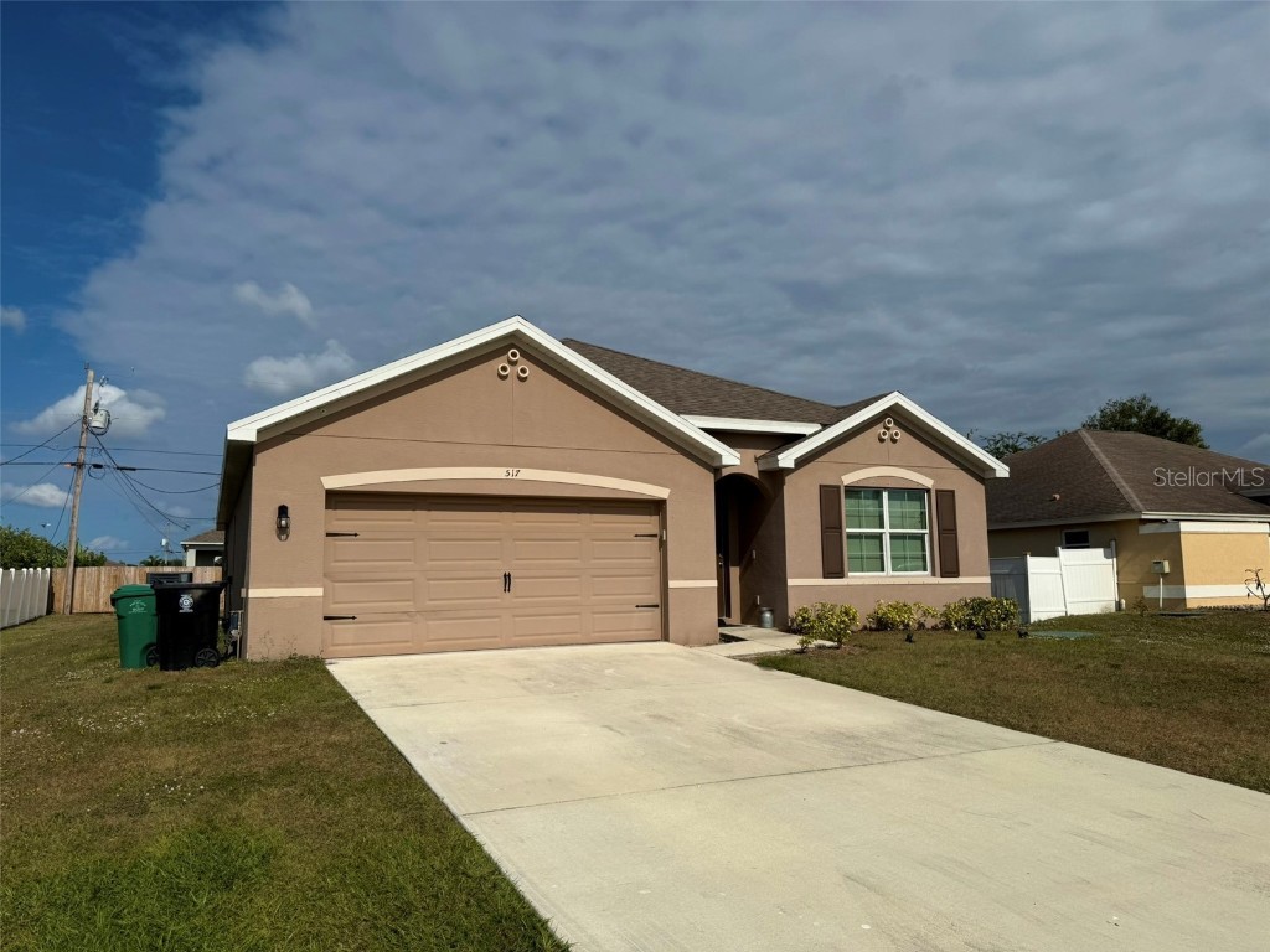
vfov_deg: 56.8
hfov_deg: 71.6
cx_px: 635
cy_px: 476
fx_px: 881
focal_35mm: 24
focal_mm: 6.76
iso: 64
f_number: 1.78
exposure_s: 1/14286
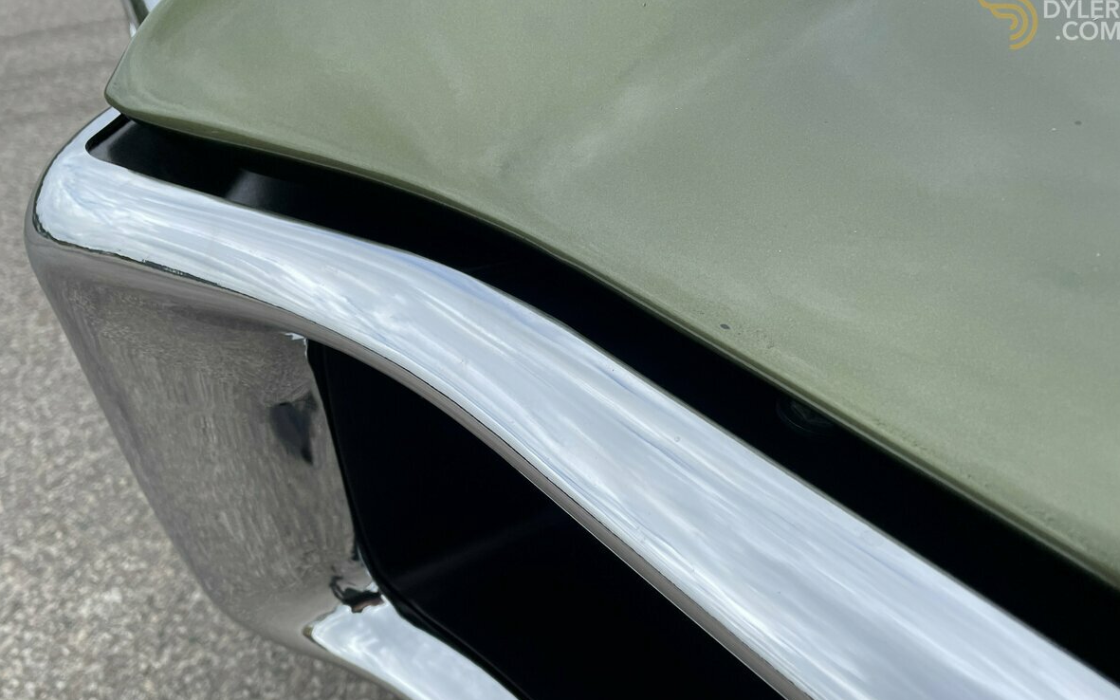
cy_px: 411
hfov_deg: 66.5
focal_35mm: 28
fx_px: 855
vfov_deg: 44.4
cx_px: 560
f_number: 1.6
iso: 32
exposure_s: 1/1887
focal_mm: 4.2
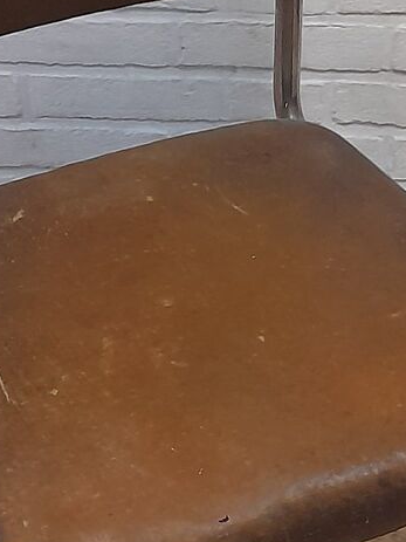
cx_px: 151
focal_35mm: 108
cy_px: 300
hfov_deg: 13.7
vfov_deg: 18.2
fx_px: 1690
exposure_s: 1/33
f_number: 2
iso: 320
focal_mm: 4.6
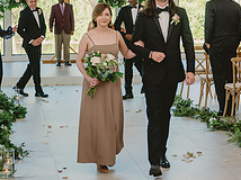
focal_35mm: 95
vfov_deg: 15.4
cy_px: 39
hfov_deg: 20.7
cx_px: 135
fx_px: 661
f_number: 2.8
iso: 250
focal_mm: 47
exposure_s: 1/400
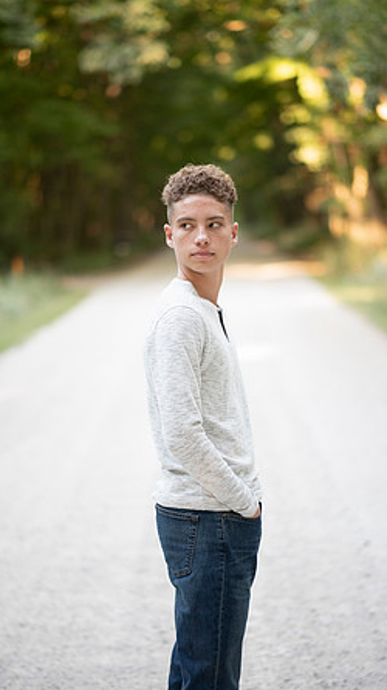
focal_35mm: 90
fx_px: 1643
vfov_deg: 23.7
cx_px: 190
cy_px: 344
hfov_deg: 13.4
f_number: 1.8
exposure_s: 1/160
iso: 250
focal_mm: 85
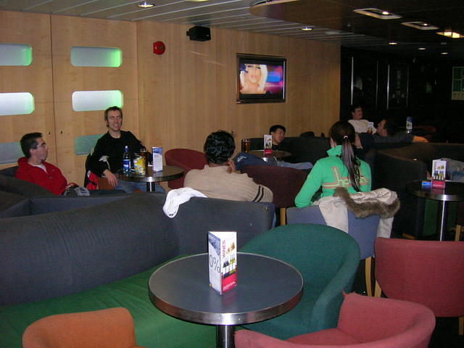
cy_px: 174
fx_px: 456
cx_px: 232
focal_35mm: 34
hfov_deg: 54.0
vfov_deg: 41.8
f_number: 2.9
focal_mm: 5.7
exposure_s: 1/60.1
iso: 181
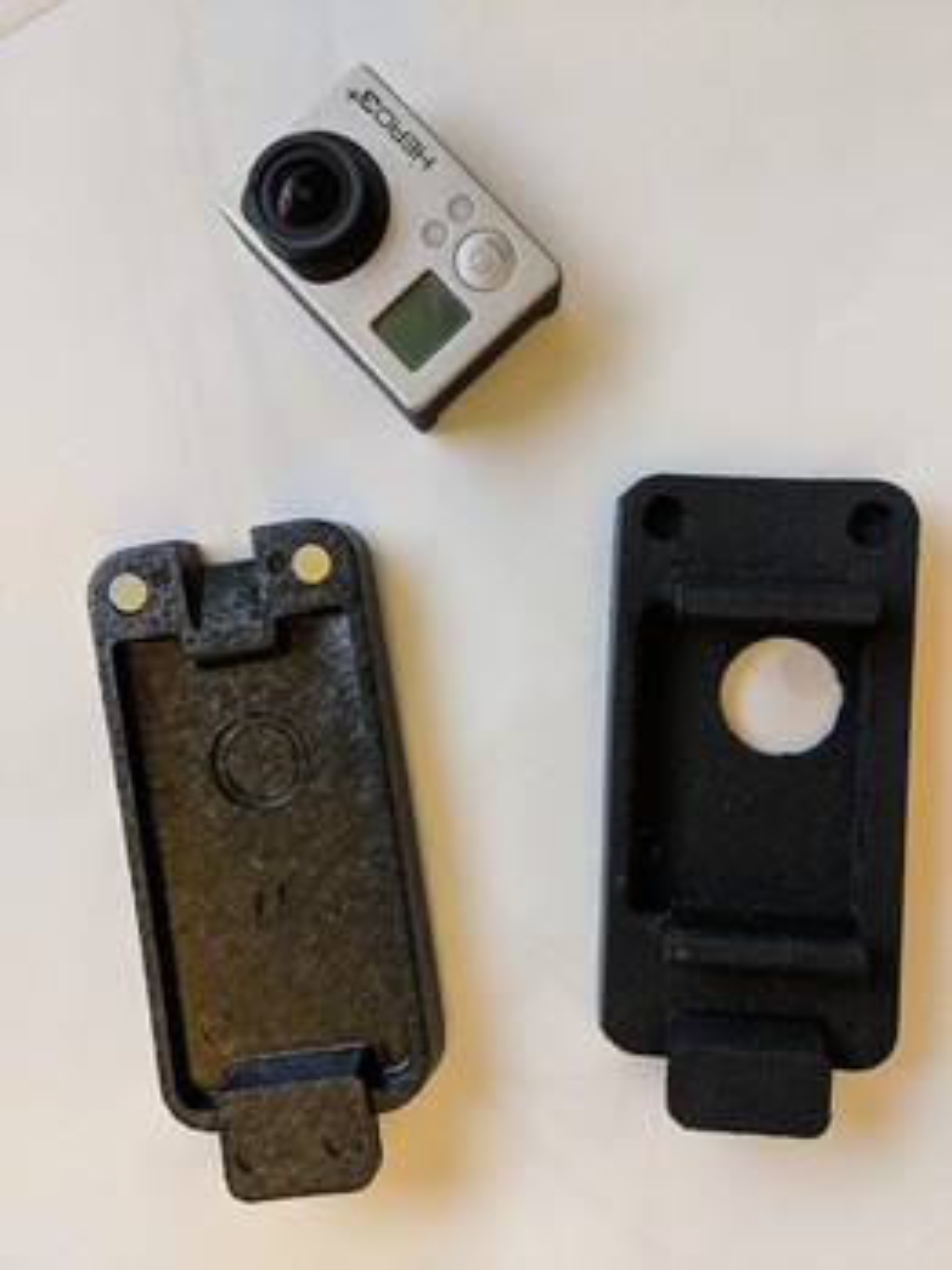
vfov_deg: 65.3
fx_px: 990
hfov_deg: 51.4
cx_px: 476
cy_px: 635
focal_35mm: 27
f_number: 1.8
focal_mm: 4.44
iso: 825
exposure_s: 1/40.1
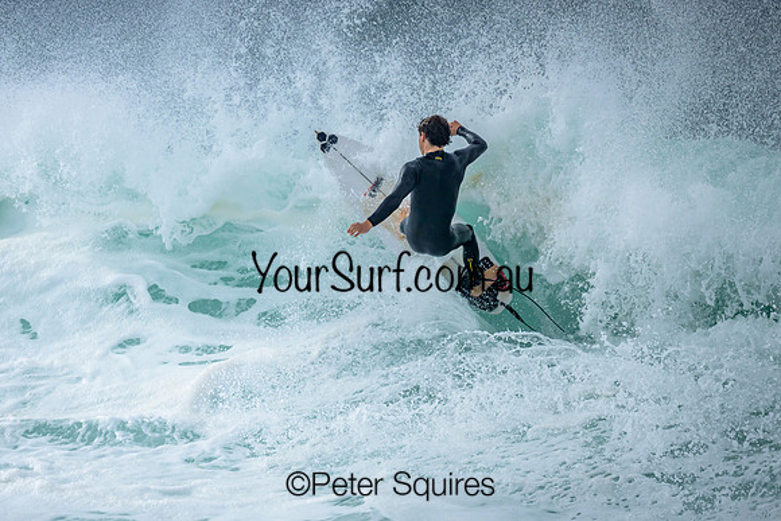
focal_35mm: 1098
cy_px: 358
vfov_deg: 1.3
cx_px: 269
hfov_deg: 1.9
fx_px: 23824
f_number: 6.3
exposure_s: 1/2000
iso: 160
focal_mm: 800
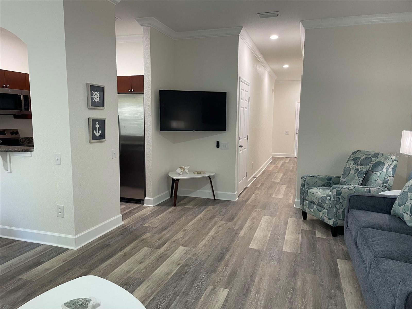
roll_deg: -0.3
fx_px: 309
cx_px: 206
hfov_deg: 67.3
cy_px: 154
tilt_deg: -6.8
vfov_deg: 53.1
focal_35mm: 26
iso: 100
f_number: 1.6
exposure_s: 1/60
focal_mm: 4.2
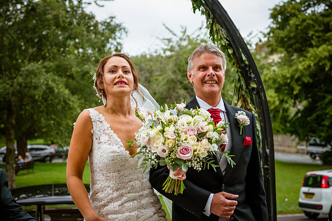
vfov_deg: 27.0
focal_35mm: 50
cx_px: 166
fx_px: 461
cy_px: 110
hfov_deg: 39.6
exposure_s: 1/1000
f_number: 4
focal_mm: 50
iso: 360
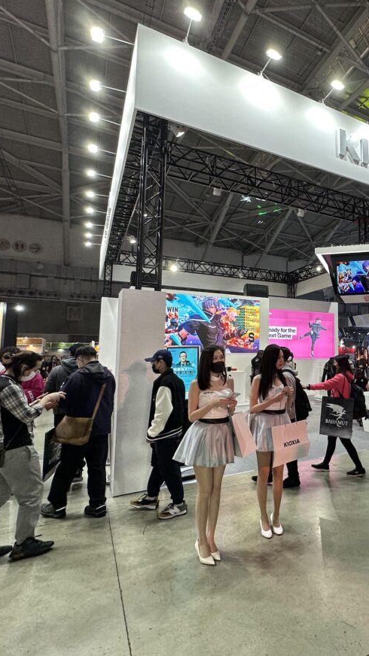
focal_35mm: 21
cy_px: 318
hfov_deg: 49.1
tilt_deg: +5.5
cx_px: 316
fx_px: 366
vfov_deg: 83.8
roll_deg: +0.2
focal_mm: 2.22
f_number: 2.2
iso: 125
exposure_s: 1/120
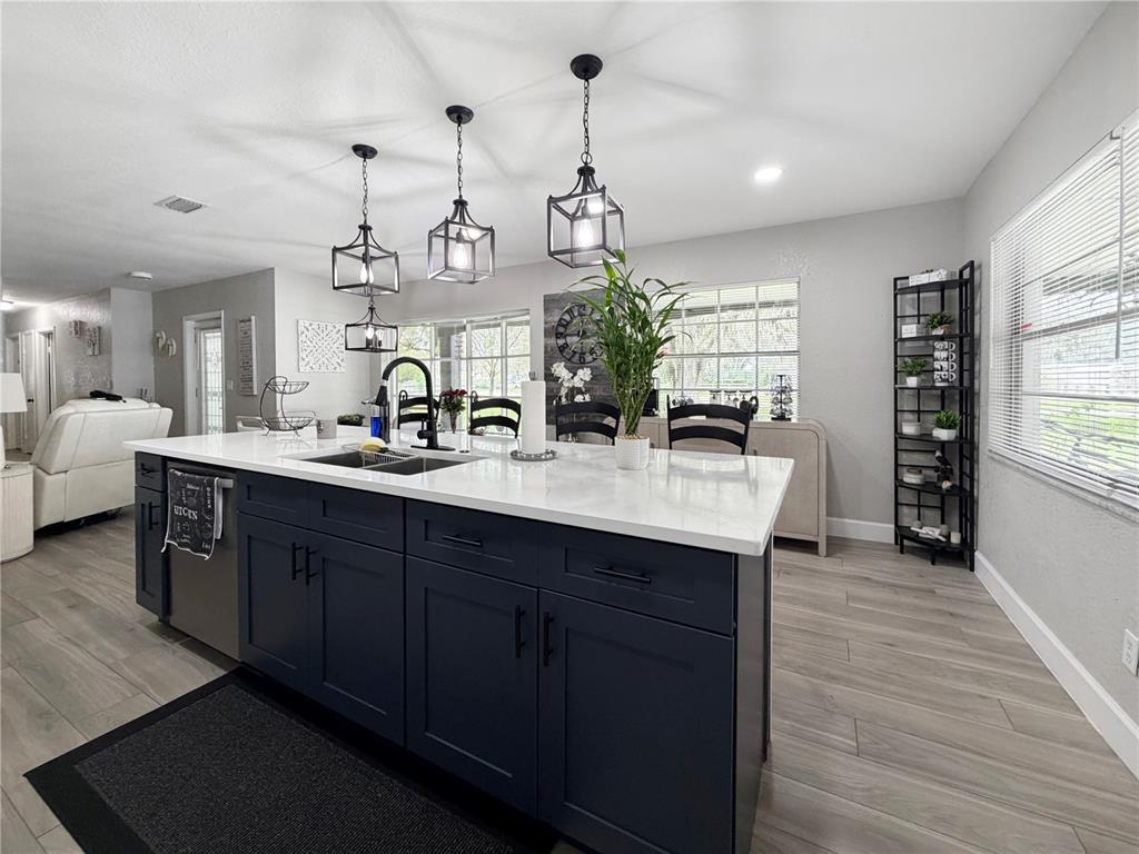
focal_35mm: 14
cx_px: 570
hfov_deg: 102.1
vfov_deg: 85.7
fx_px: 461
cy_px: 427
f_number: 2.2
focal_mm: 2.22
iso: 250
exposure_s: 1/120
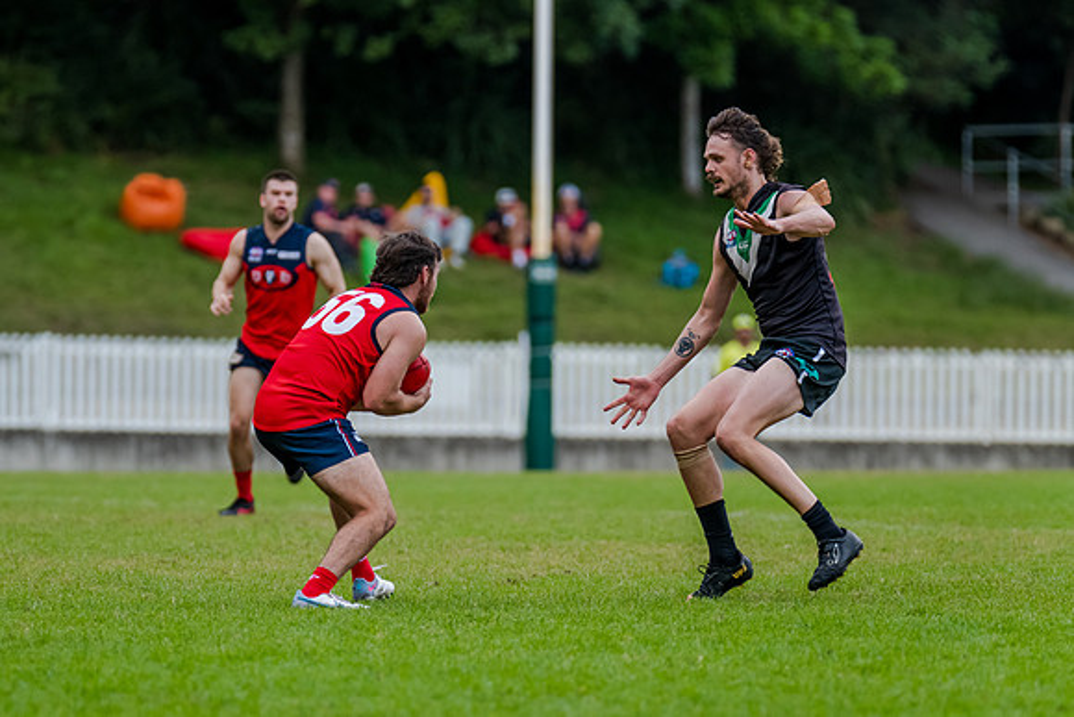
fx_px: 11900
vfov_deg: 3.4
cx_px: 432
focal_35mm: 399
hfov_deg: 5.2
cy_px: 323
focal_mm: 290
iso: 900
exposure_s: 1/1600
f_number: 4
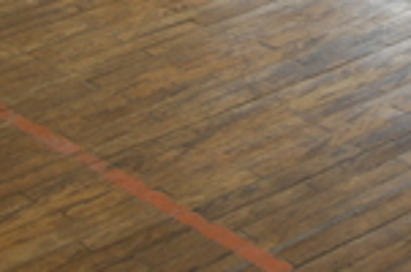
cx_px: 623
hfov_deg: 13.8
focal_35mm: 140
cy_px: -231
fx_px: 1595
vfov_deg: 9.3
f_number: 5
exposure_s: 1/100
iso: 400
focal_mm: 22
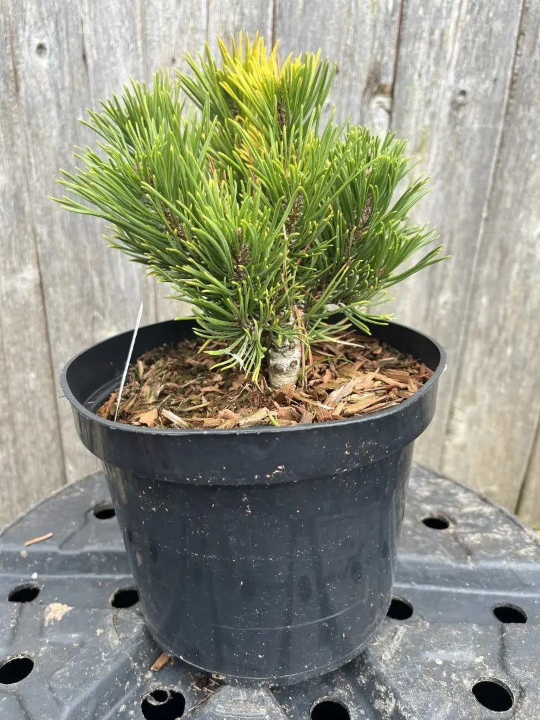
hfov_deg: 53.1
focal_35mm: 26
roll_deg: -1.7
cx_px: 270
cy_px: 360
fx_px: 541
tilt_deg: -24.2
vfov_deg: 67.3
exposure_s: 1/121
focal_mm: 5.1
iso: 50
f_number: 1.6
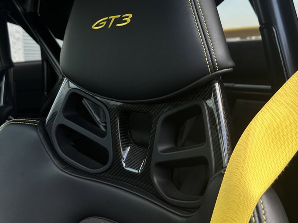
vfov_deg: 39.6
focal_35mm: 36
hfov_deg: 51.4
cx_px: 144
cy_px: 100
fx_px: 310
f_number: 1.78
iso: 100
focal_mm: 6.86
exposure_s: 1/121
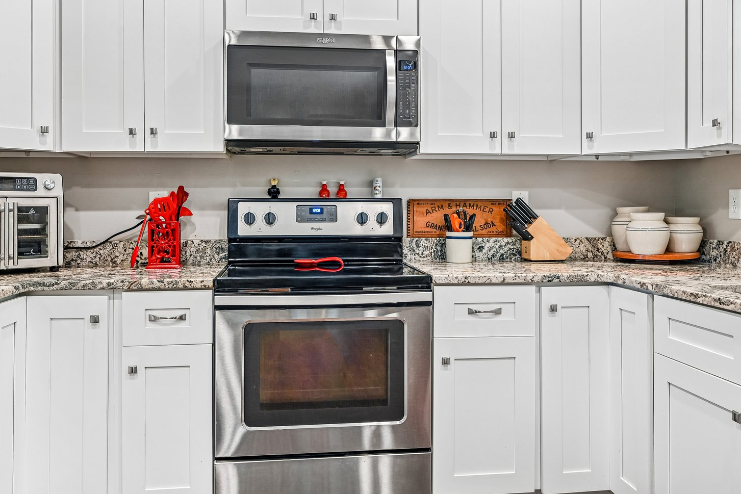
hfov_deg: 60.3
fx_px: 638
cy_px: 206
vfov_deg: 42.2
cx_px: 363
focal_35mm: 31
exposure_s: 1/13
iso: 400
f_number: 8
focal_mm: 22
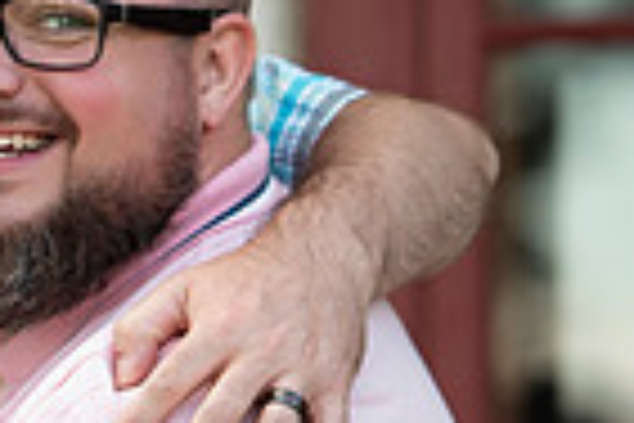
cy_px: 416
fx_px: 9421
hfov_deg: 3.8
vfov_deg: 2.6
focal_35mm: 535
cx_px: -517
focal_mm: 130
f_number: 2.8
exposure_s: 1/250
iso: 200
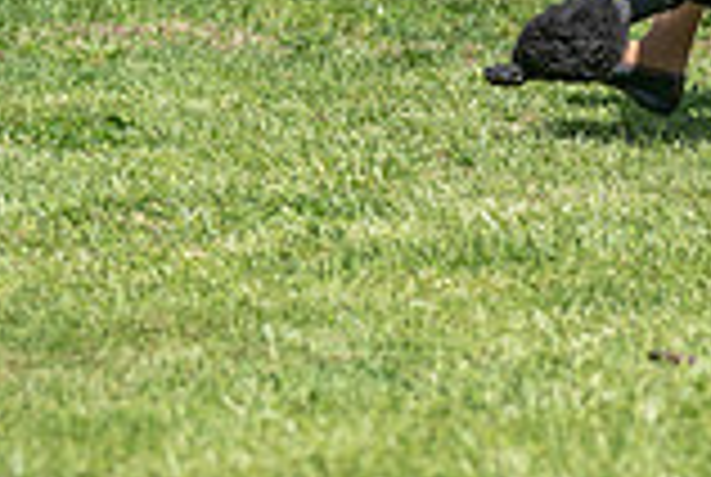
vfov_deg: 3.1
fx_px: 8706
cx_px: 986
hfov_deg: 4.7
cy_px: -160
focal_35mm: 440
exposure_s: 1/1000
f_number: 4
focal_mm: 120
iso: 160
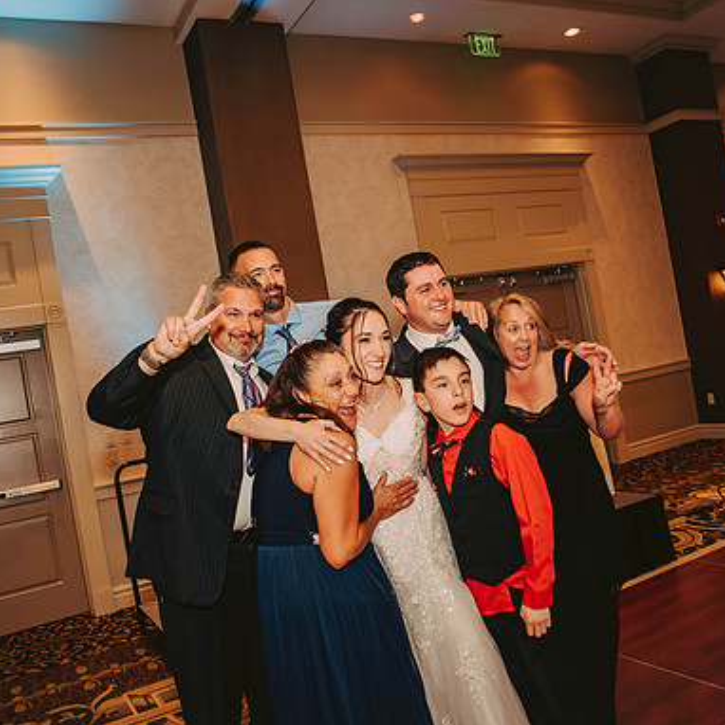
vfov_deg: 52.5
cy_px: 365
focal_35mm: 31
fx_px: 735
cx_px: 353
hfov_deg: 52.5
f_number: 2.8
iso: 800
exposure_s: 1/125
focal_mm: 24
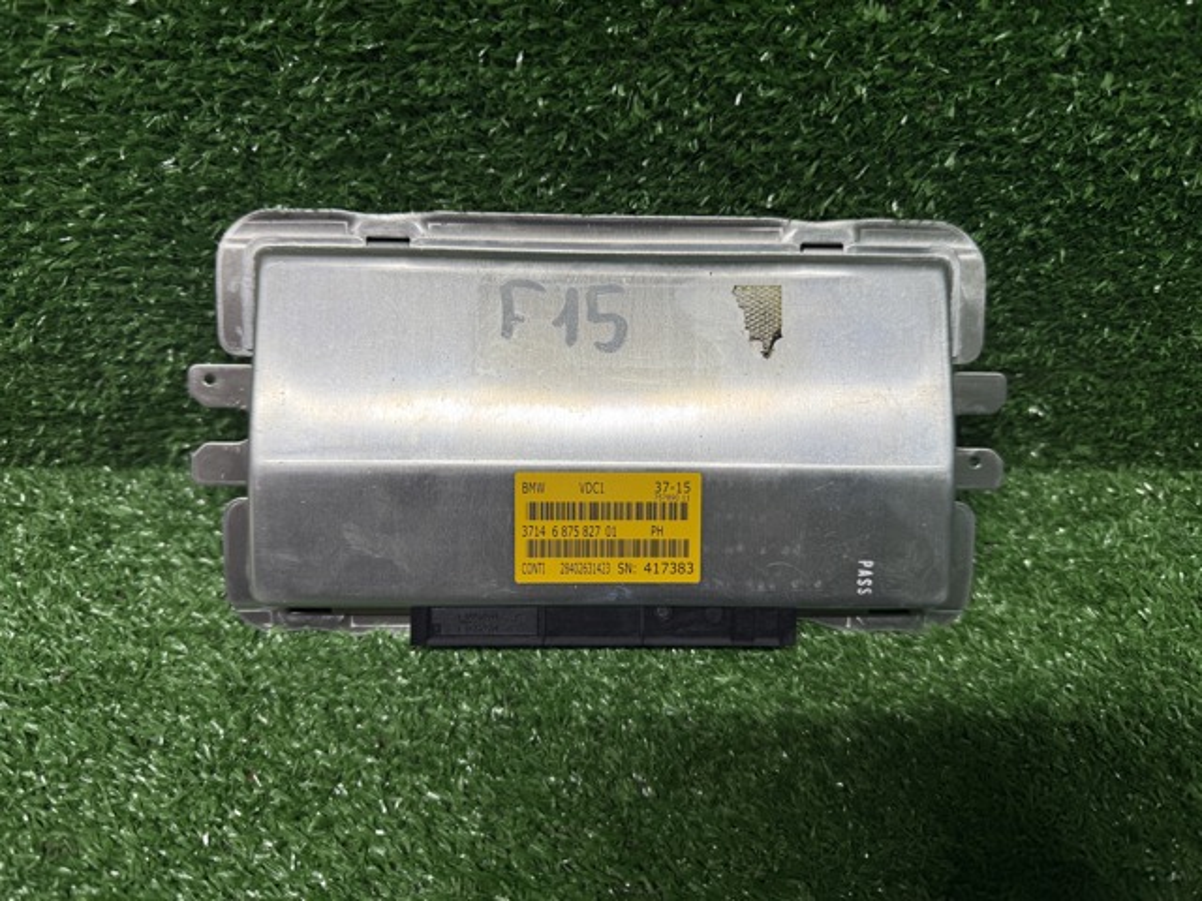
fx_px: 833
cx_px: 601
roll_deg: -1.2
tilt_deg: -41.1
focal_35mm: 24
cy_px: 450
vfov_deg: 56.8
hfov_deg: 71.6
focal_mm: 6.76
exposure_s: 1/100
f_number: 1.78
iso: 50
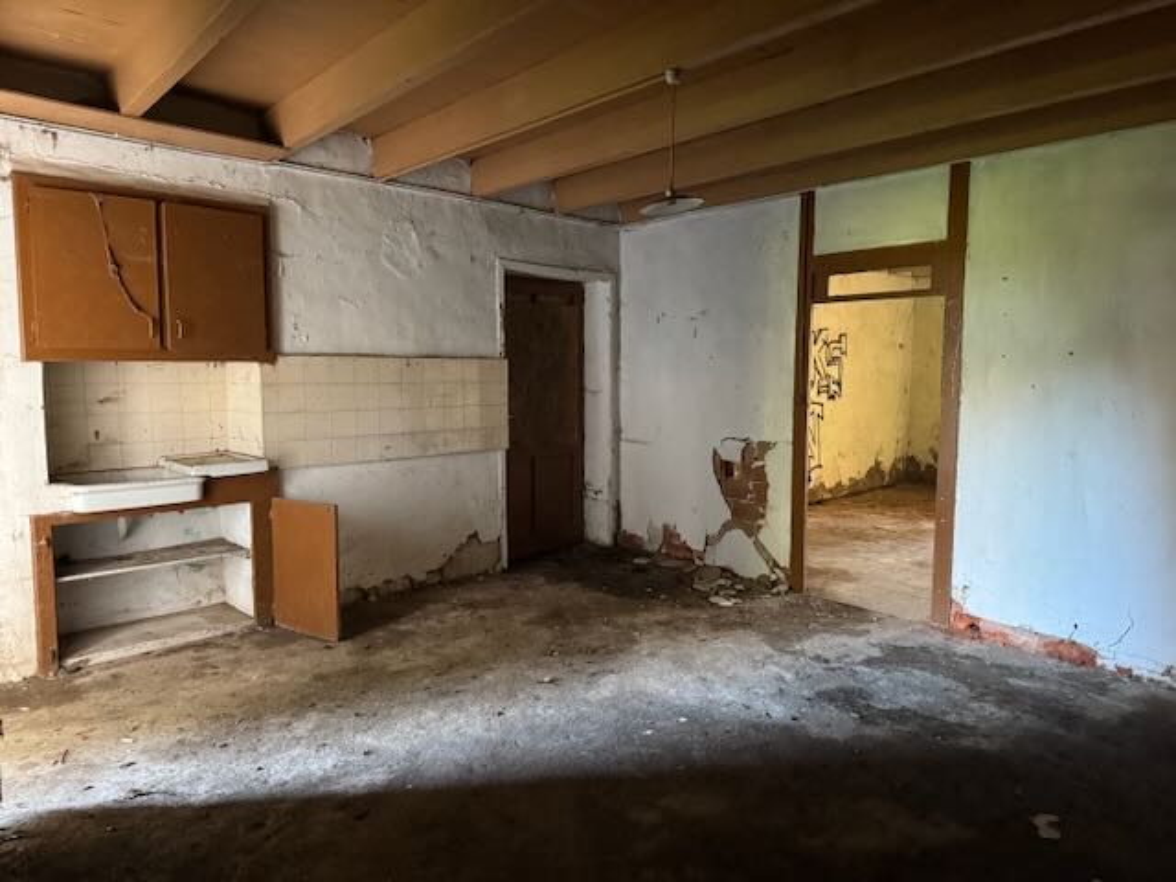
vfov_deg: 56.8
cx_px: 588
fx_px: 815
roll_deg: -0.8
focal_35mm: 24
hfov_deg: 71.6
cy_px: 441
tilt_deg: -2.9
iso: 1000
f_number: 1.78
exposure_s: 1/40
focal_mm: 6.76
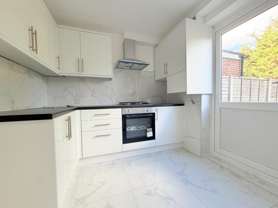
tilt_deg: -2.4
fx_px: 112
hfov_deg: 102.1
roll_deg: +0.9
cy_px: 104
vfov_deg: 85.7
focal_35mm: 14
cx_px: 139
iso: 160
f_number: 2.2
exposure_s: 1/121
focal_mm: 2.22
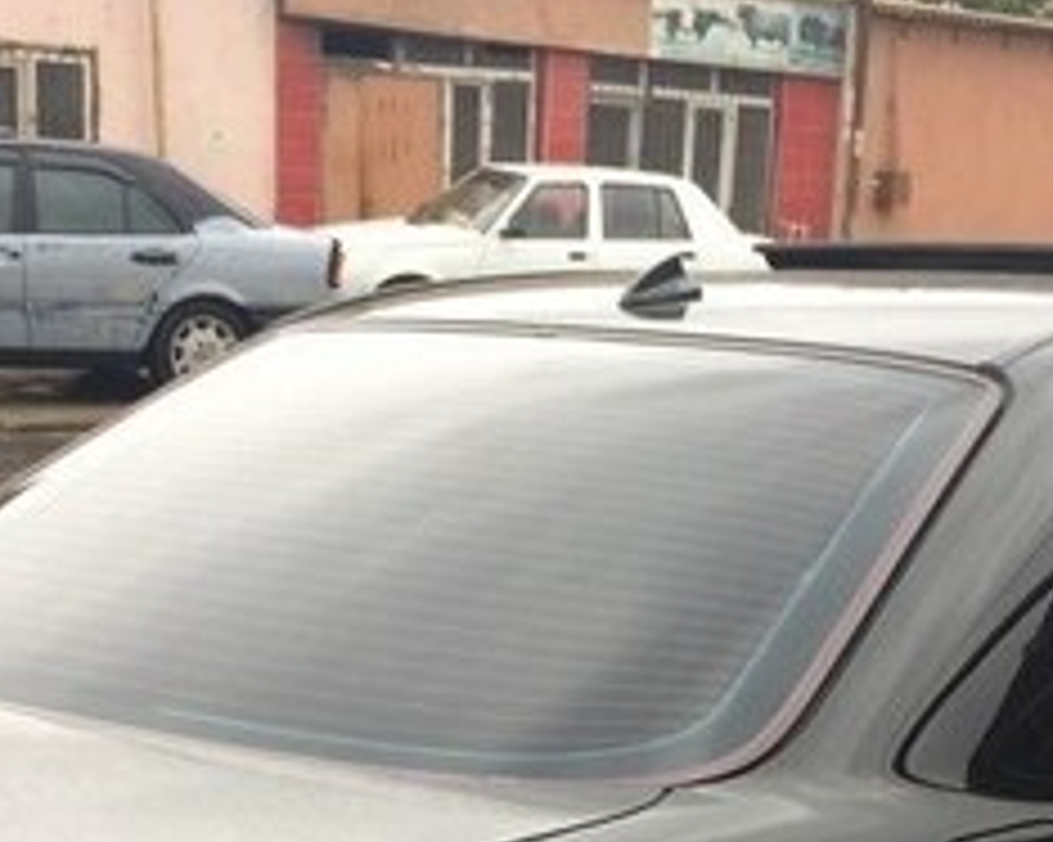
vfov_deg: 18.0
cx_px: 684
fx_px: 2492
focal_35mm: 80
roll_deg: -3.4
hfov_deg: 23.8
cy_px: 1056
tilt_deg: -20.4
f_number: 2.2
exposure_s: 1/100
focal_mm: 4.15
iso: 50
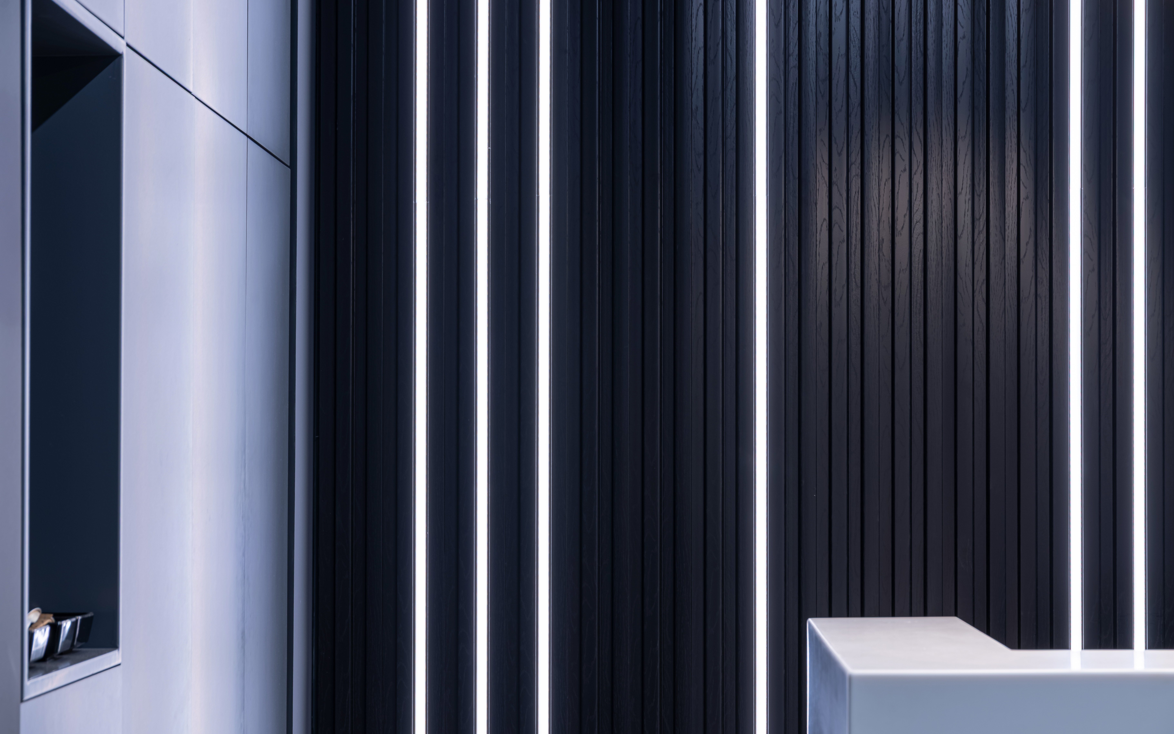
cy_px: 393
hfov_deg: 26.8
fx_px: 2464
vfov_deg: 16.9
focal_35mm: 77
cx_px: 586
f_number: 8
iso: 100
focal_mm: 75
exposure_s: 1/15
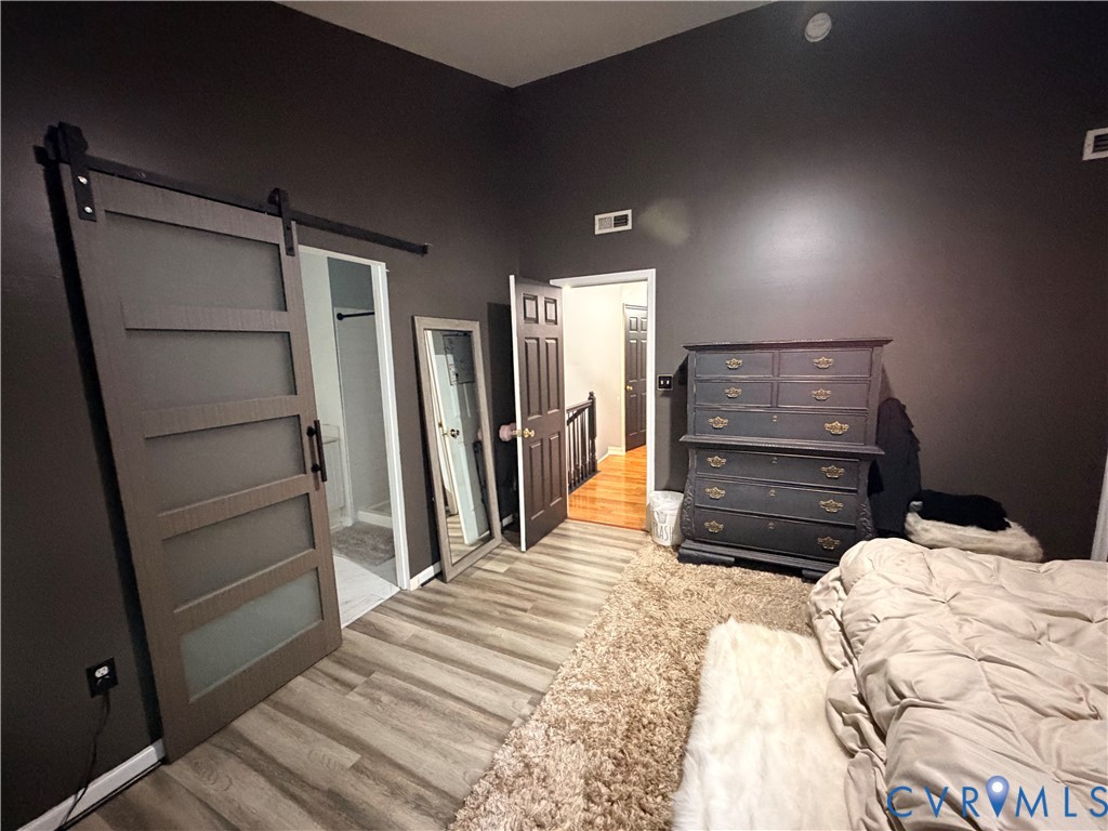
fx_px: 448
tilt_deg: -8.3
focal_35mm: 14
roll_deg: +1.2
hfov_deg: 102.1
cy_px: 416
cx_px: 554
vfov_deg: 85.7
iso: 1000
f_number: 2.2
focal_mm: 2.22
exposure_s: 1/40
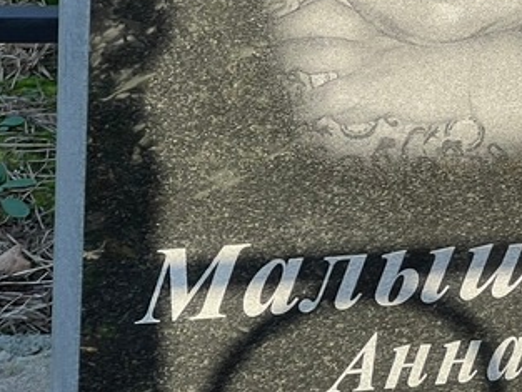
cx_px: 477
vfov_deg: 7.5
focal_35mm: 197
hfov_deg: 10.0
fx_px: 2972
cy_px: 422
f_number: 2.8
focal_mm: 9
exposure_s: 1/117
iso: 32
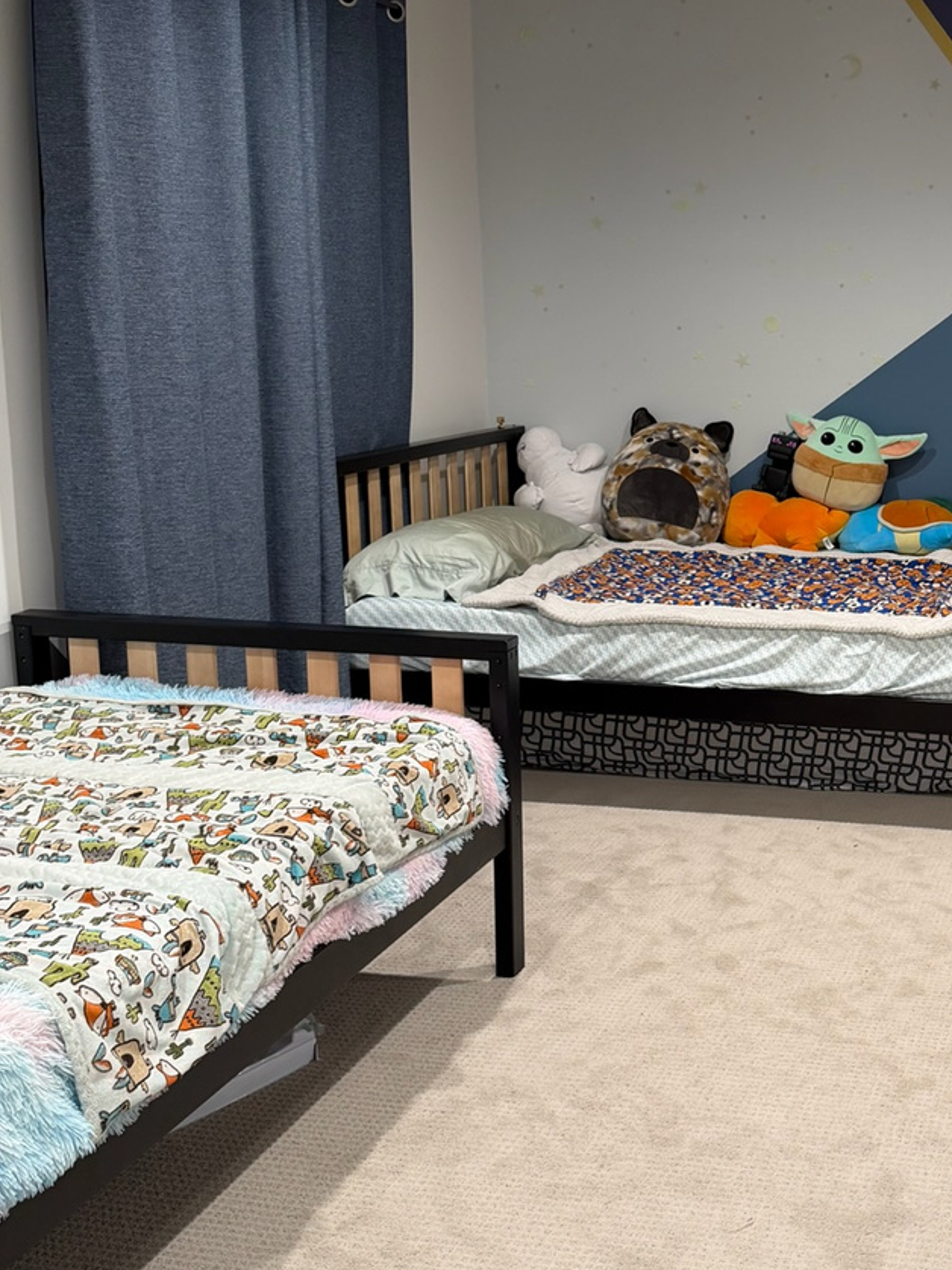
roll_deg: -1.1
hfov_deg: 31.2
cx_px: 870
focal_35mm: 44
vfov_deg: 42.9
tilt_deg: -11.1
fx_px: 1614
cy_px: 596
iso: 160
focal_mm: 6.76
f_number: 1.78
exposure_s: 1/60
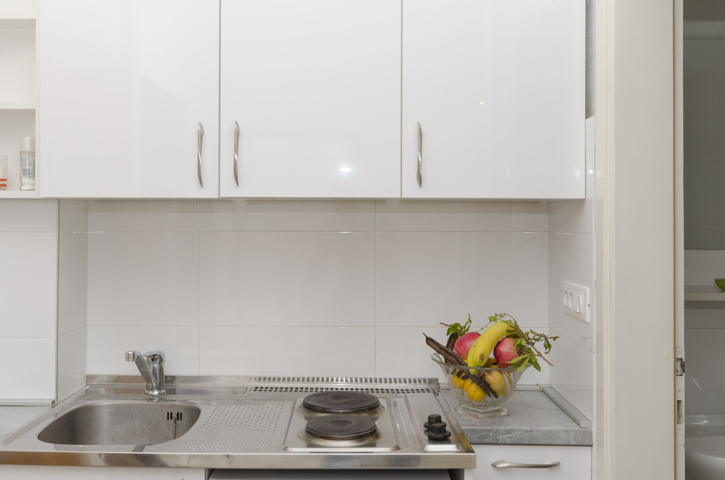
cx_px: 329
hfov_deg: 51.9
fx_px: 744
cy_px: 209
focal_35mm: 37
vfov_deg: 35.7
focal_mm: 16
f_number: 8
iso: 400
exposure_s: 1/200
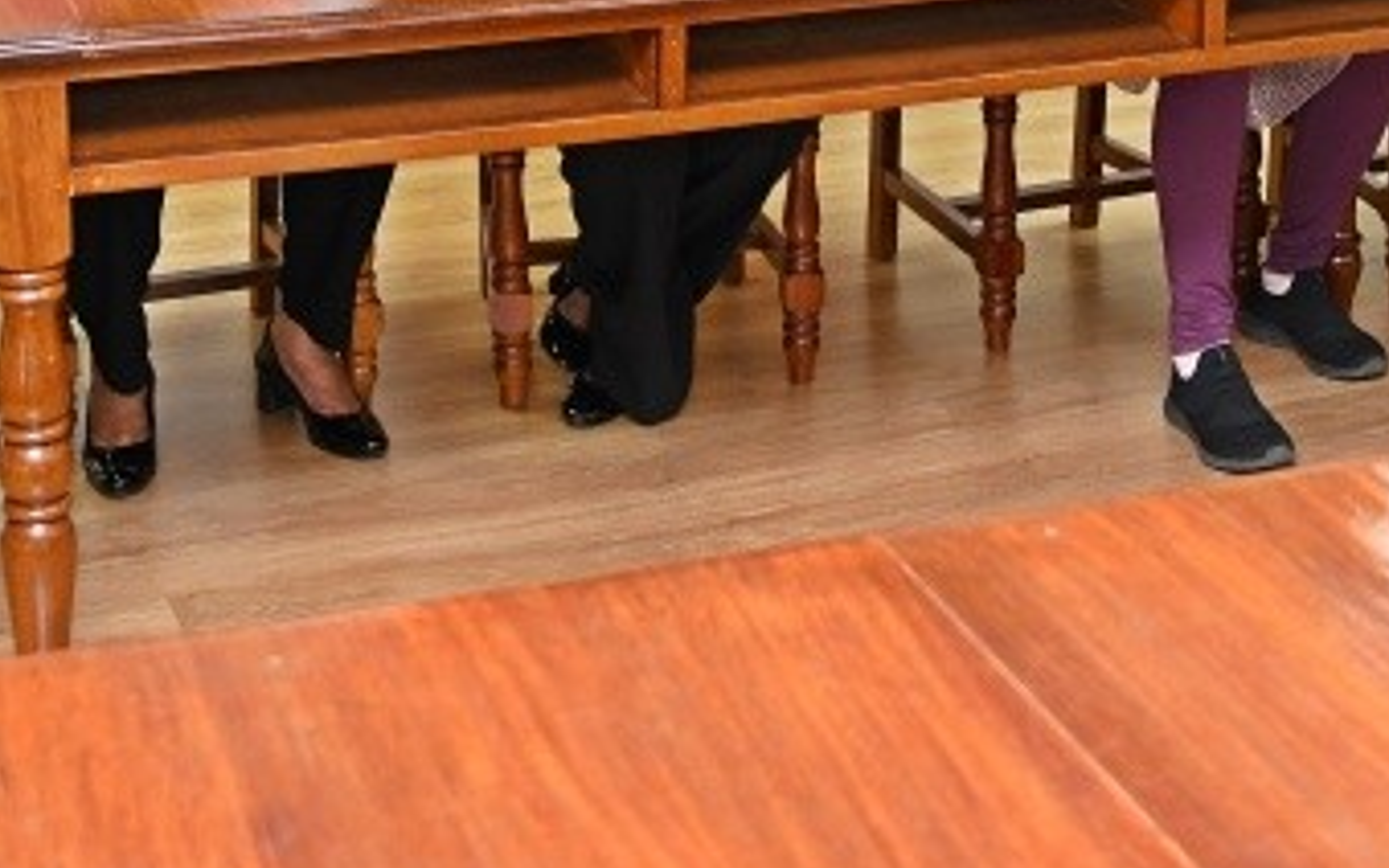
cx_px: 651
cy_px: -497
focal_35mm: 74
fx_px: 2802
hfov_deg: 27.8
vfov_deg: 15.9
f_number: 2.8
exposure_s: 1/160
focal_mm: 24
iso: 1600
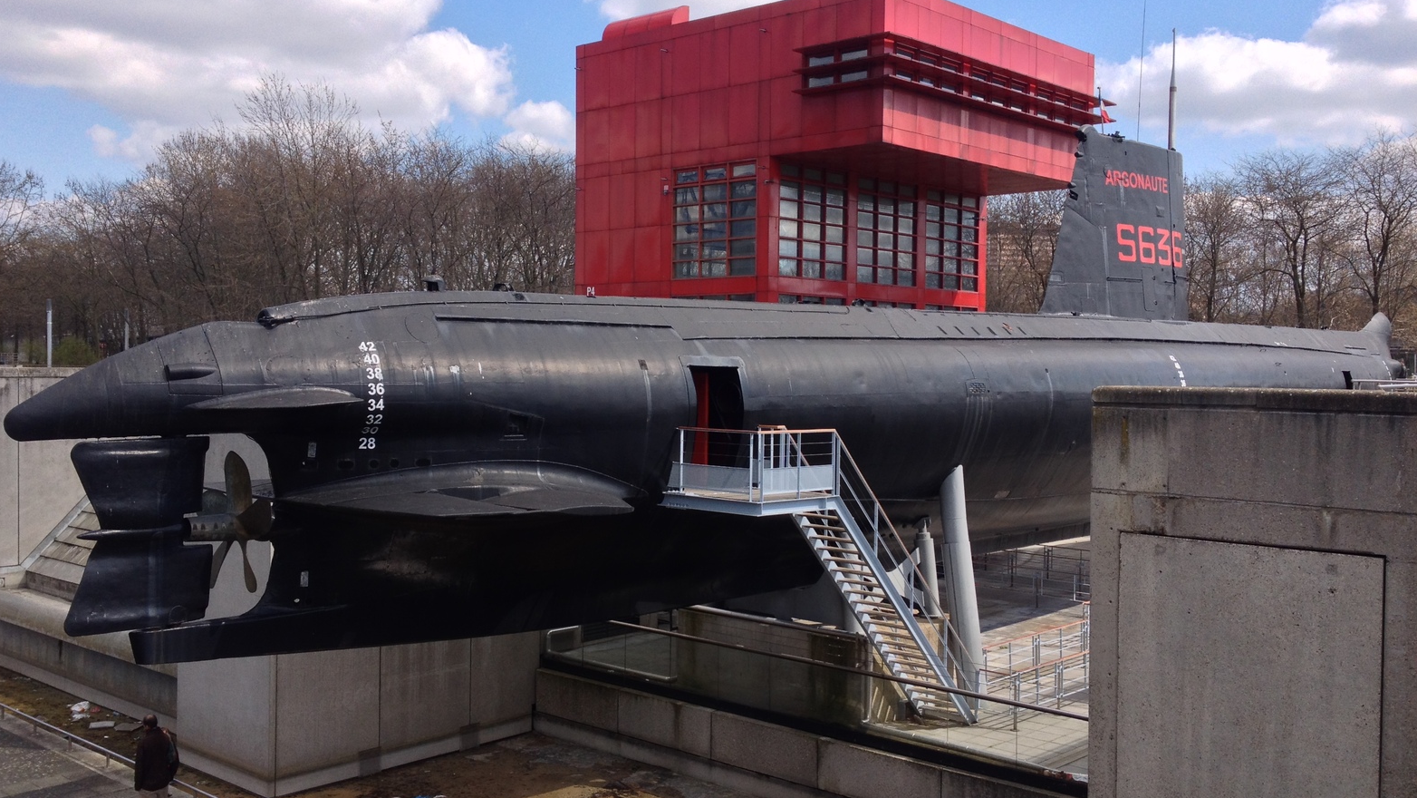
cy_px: 393
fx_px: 1465
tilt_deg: -3.6
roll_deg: +0.0
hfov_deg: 51.6
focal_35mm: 39
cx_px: 693
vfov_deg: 30.4
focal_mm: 4.28
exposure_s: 1/986
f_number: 2.4
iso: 50
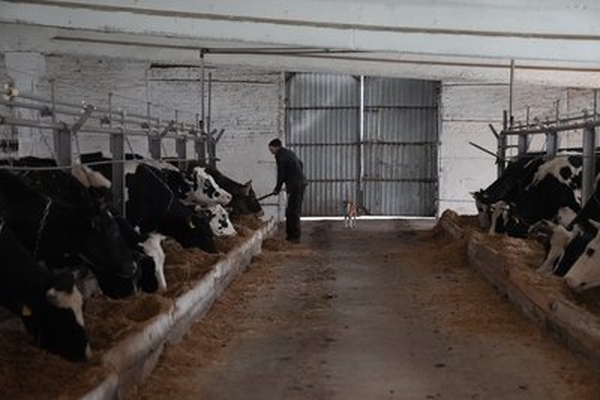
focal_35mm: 70
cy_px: 200
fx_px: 1167
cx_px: 300
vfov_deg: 19.5
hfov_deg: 28.8
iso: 12800
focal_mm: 70
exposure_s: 1/100
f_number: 2.8
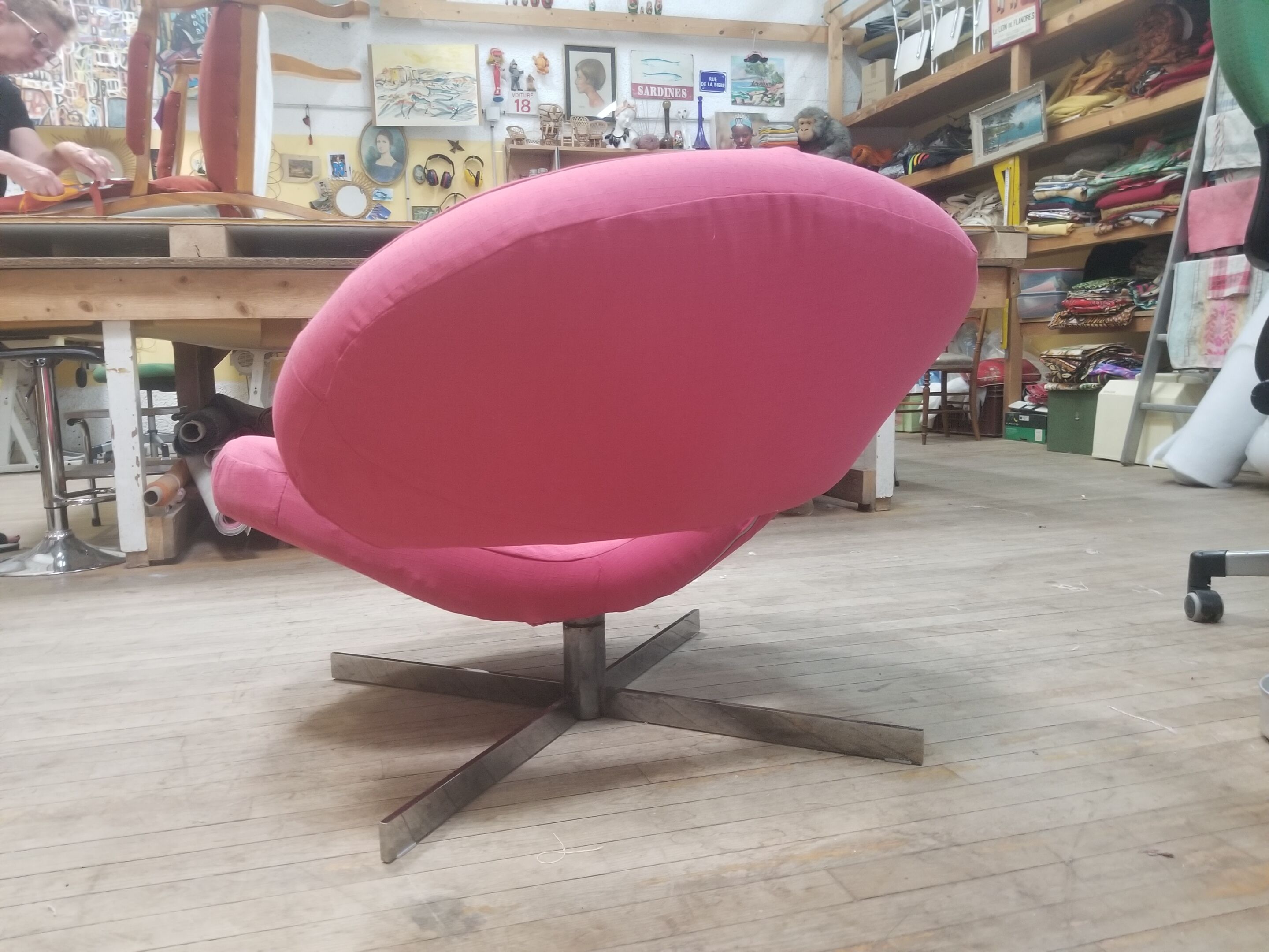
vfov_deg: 53.1
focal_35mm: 26
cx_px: 634
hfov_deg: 67.3
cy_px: 476
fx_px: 953
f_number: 1.7
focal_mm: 4.25
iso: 250
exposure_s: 1/25
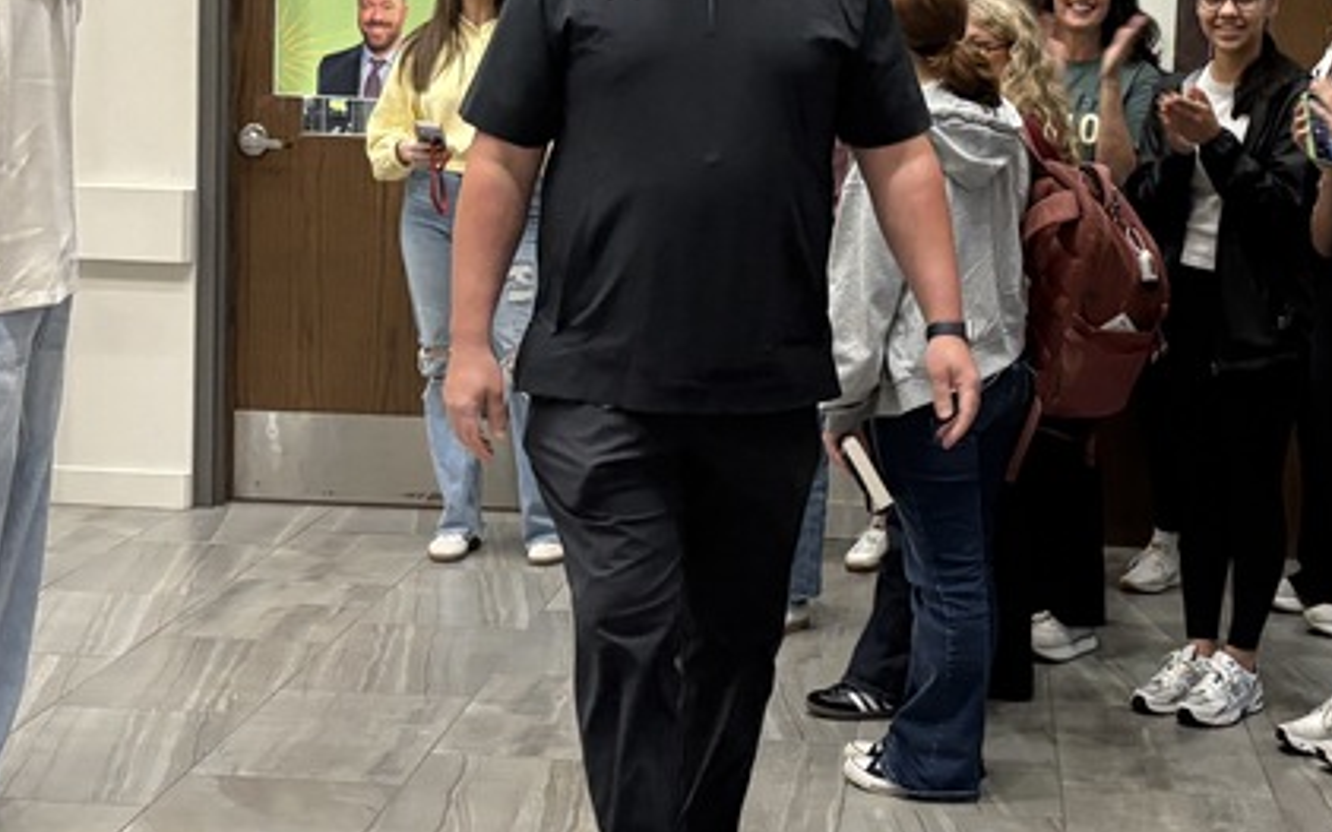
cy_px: 278
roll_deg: -1.2
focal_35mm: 67
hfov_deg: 30.4
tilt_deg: -5.6
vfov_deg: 19.4
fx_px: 2432
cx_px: 867
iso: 320
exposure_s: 1/50
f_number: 1.6
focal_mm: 5.96
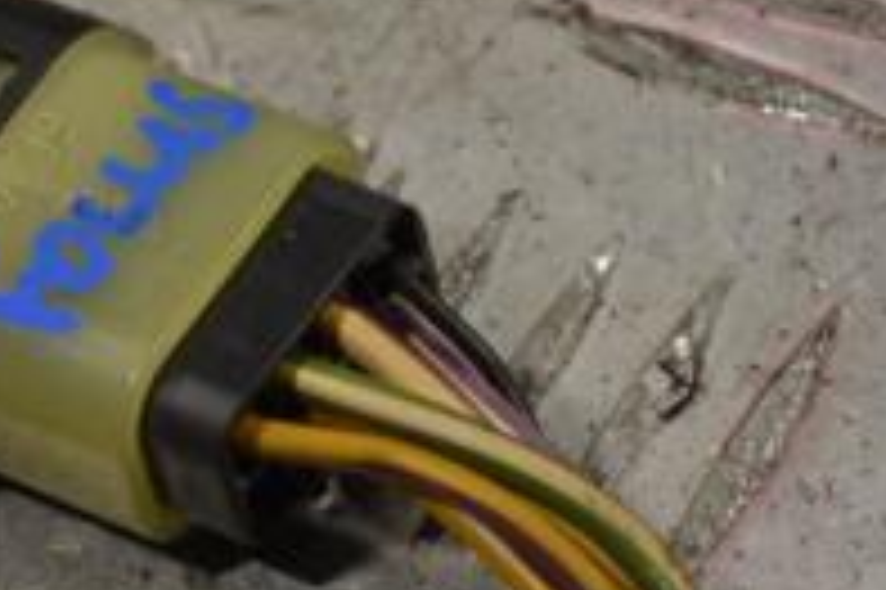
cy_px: 401
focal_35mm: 252
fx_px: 6185
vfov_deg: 5.5
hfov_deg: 8.2
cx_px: 315
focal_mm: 55
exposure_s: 1/125
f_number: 5.6
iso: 360
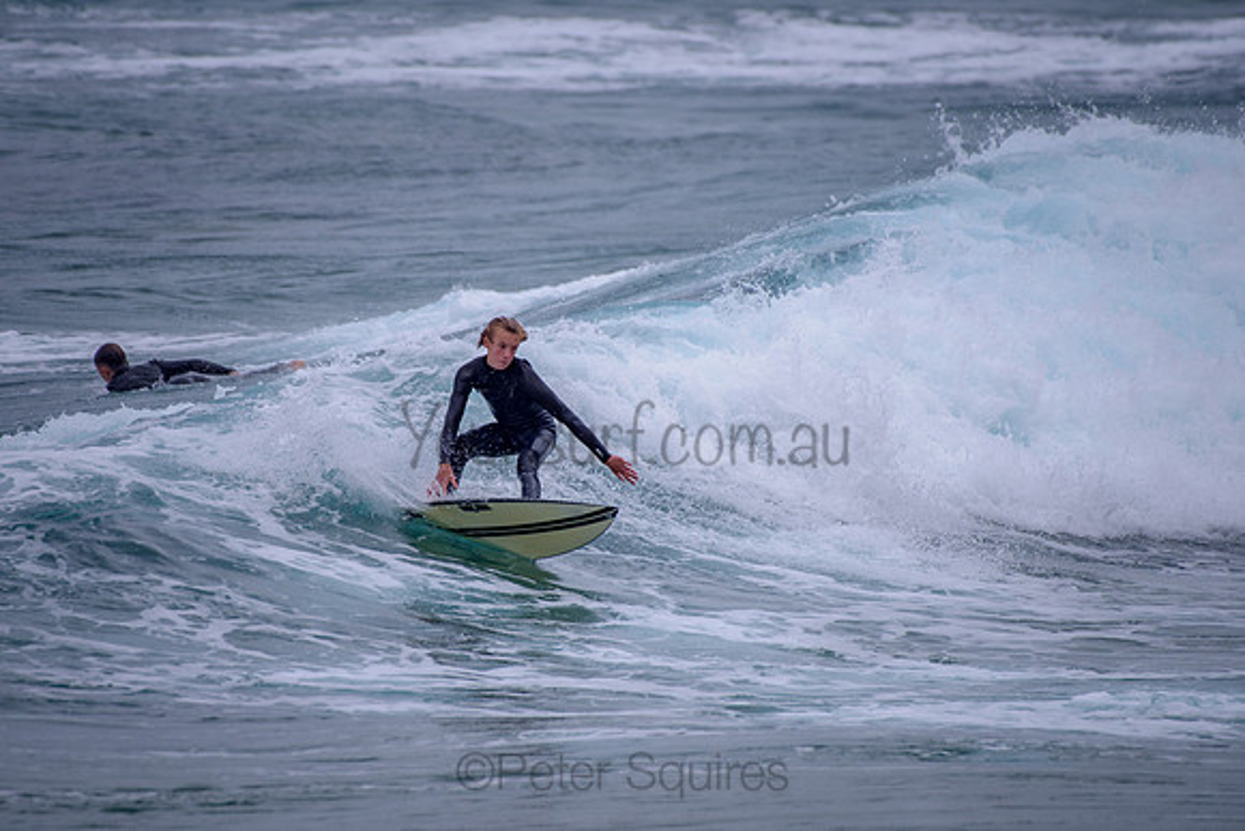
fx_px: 21205
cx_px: 555
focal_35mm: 613
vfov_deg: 2.2
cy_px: 409
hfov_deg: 3.4
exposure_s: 1/2000
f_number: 5.6
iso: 100
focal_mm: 500
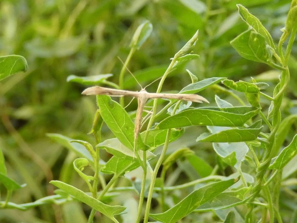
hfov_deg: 23.6
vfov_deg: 17.8
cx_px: 148
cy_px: 112
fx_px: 712
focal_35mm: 83
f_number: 4.5
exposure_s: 1/80
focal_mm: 14.8
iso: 640
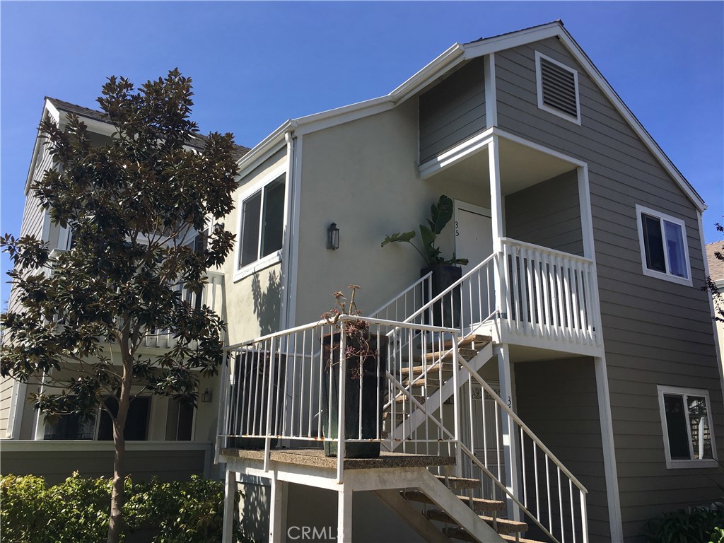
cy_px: 272
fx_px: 607
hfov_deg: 61.7
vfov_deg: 48.2
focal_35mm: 29
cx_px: 362
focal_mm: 4.15
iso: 25
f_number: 2.2
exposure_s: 1/1304
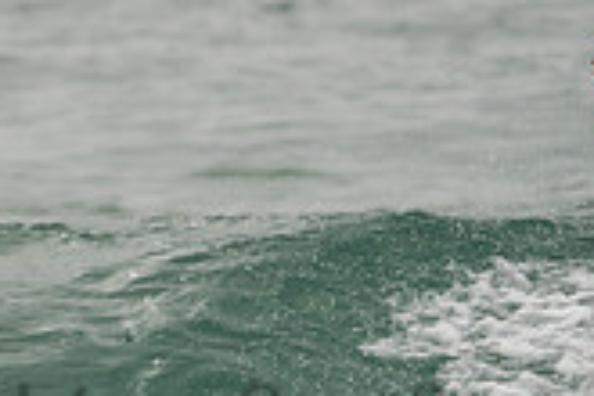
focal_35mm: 1757
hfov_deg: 1.2
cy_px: 409
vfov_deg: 0.8
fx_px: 28988
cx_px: 389
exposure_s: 1/2000
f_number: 5.6
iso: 250
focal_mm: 500
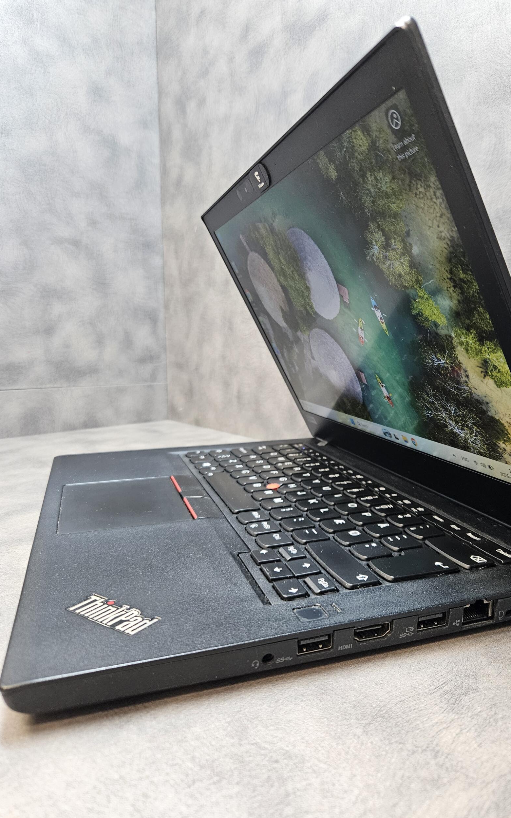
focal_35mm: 25
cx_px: 297
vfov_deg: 72.6
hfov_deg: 49.1
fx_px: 557
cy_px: 412
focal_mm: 5.4
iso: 400
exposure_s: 1/100
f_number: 1.8
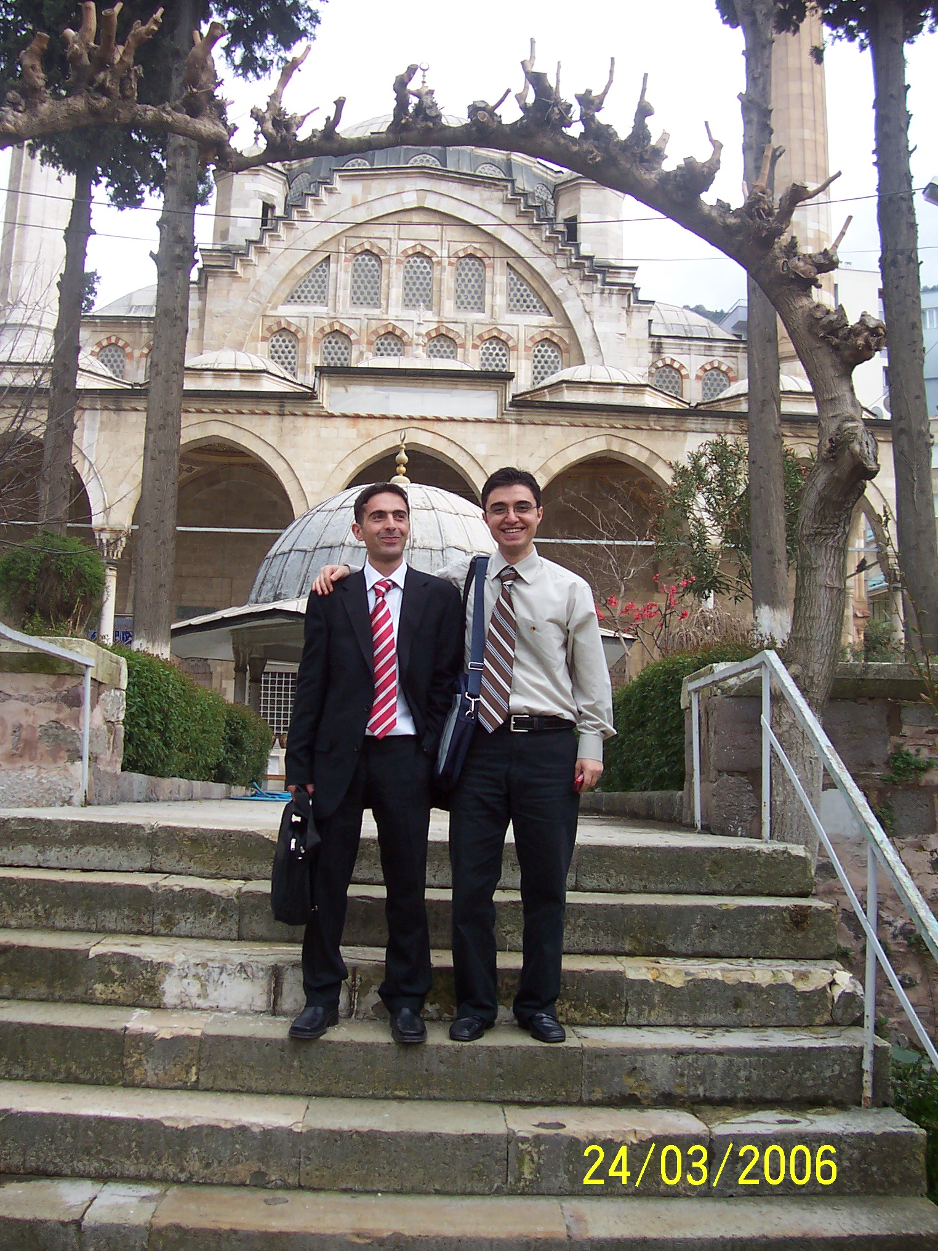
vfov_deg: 50.1
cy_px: 626
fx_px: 1337
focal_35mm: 37
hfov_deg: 38.7
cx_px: 469
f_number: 2.8
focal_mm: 5.6
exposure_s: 1/500
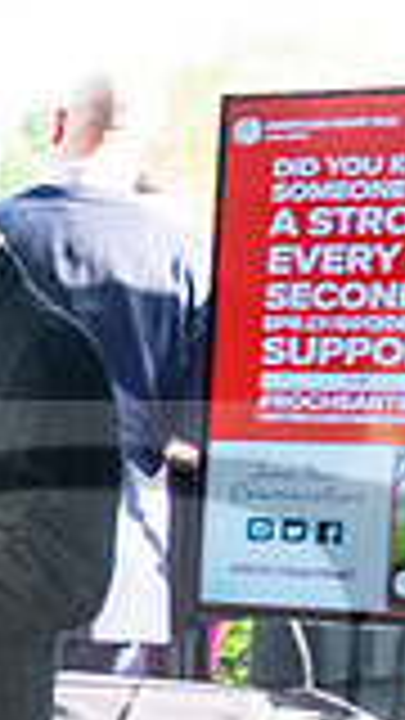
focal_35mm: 110
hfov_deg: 8.9
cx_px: -824
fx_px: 2100
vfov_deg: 19.2
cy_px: 601
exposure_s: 1/250
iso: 3200
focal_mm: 19.6
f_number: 6.4
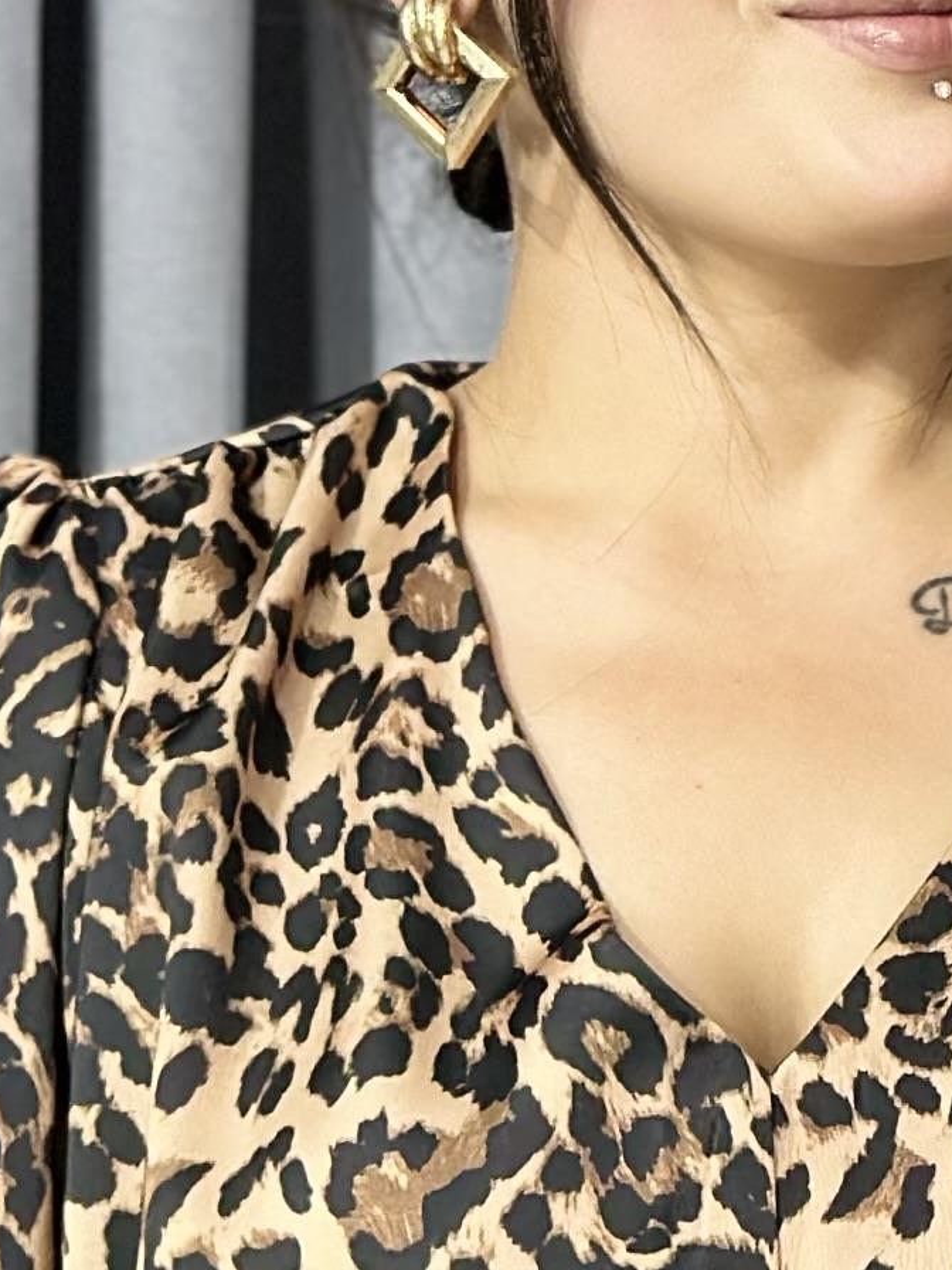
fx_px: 7920
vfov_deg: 9.1
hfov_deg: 6.8
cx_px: 1089
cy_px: 1474
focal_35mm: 216
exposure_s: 1/100
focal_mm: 6.86
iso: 125
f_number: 1.78
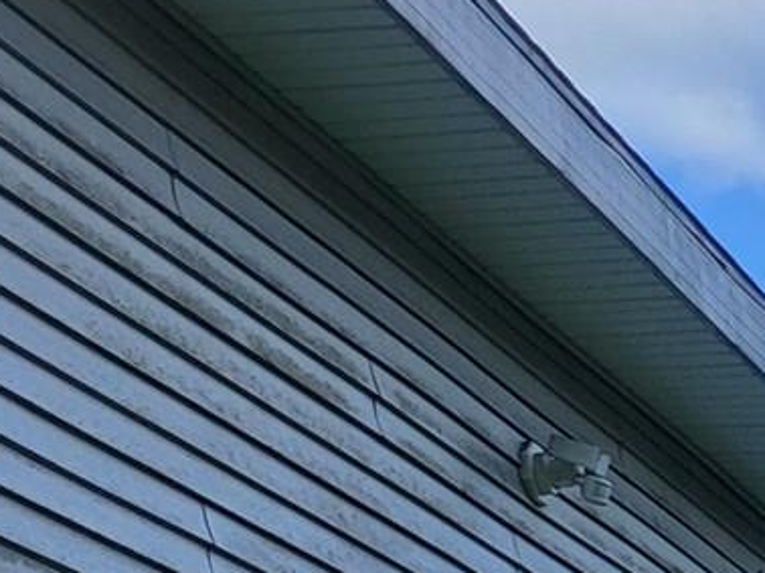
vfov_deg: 9.4
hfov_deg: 11.0
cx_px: 2012
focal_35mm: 141
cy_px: 1367
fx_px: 3114
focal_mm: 5.4
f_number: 1.8
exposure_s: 1/1008
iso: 40
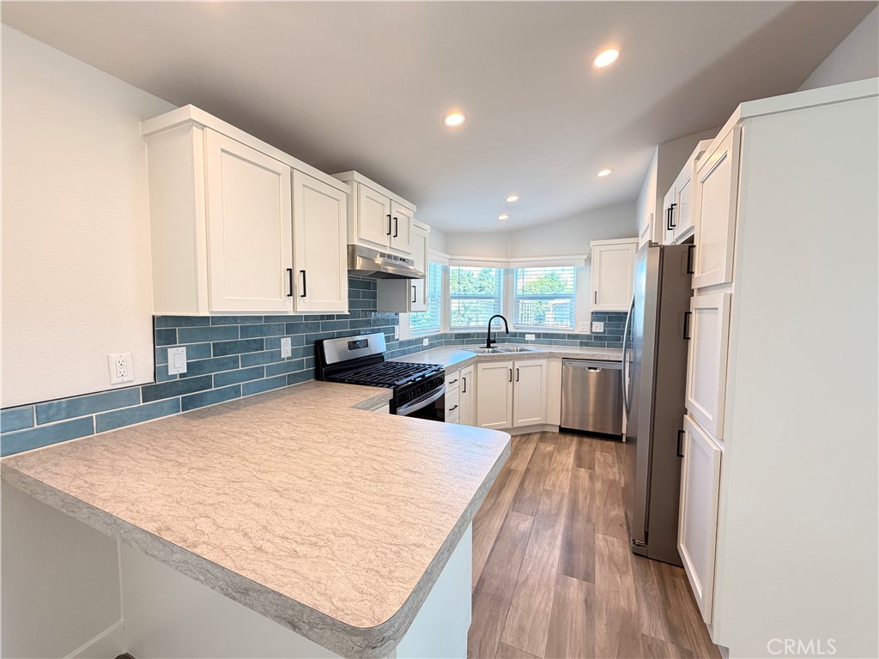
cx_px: 440
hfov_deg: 102.1
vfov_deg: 85.7
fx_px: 356
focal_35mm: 14
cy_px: 330
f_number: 2.2
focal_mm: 2.22
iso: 320
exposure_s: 1/120
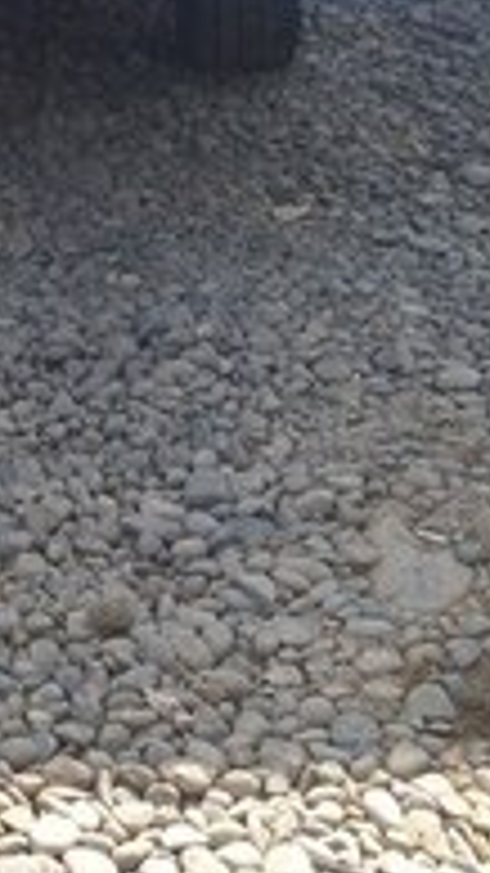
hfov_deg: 15.0
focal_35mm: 78
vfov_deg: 24.2
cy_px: -220
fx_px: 1803
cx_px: -67
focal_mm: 3.7
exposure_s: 1/501
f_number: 1.9
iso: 64
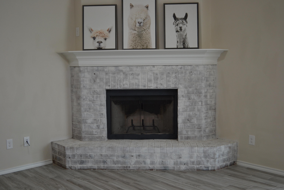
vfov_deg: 31.9
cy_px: 95
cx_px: 142
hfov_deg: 46.4
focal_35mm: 42
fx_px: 331
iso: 400
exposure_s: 1/50
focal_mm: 28
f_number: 4.5
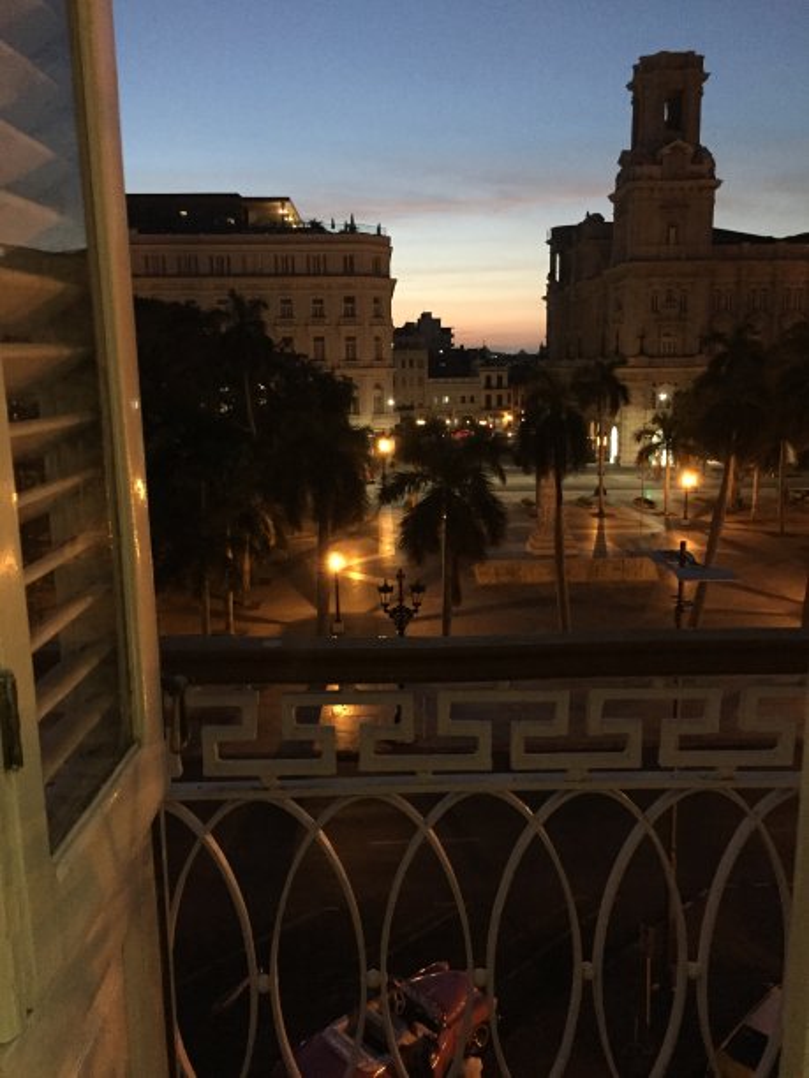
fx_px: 904
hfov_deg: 48.2
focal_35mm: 29
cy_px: 539
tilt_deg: -10.9
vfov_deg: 61.7
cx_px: 404
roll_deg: +0.7
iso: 640
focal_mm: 4.15
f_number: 2.2
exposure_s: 1/15
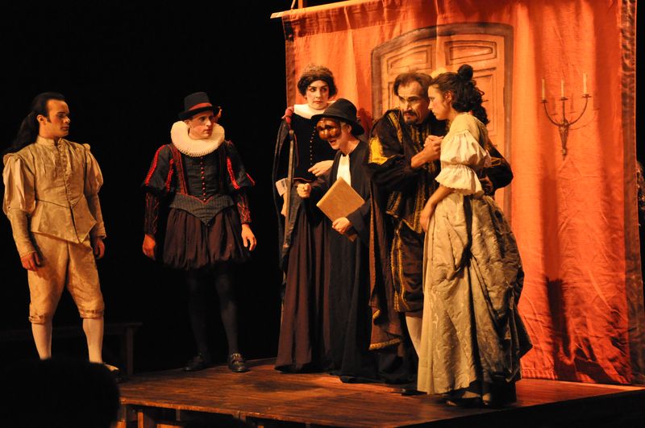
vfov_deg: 17.4
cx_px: 322
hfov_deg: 26.0
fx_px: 1396
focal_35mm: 78
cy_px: 214
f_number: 5
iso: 3200
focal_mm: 52
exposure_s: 1/60
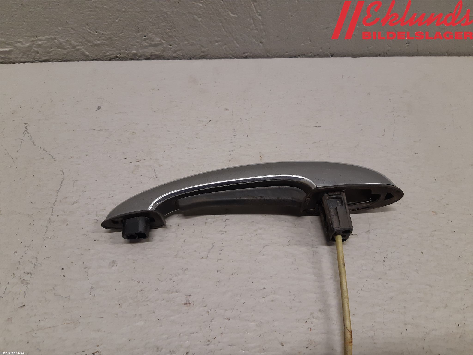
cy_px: 178
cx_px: 236
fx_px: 355
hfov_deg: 67.3
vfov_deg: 53.1
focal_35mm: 26
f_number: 1.7
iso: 100
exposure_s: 1/50
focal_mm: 3.93
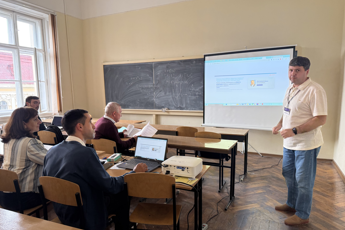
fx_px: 240
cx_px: 172
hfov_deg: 71.5
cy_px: 124
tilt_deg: -7.5
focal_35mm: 25
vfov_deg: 51.2
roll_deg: +0.3
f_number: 1.78
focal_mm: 6.76
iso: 125
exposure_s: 1/60
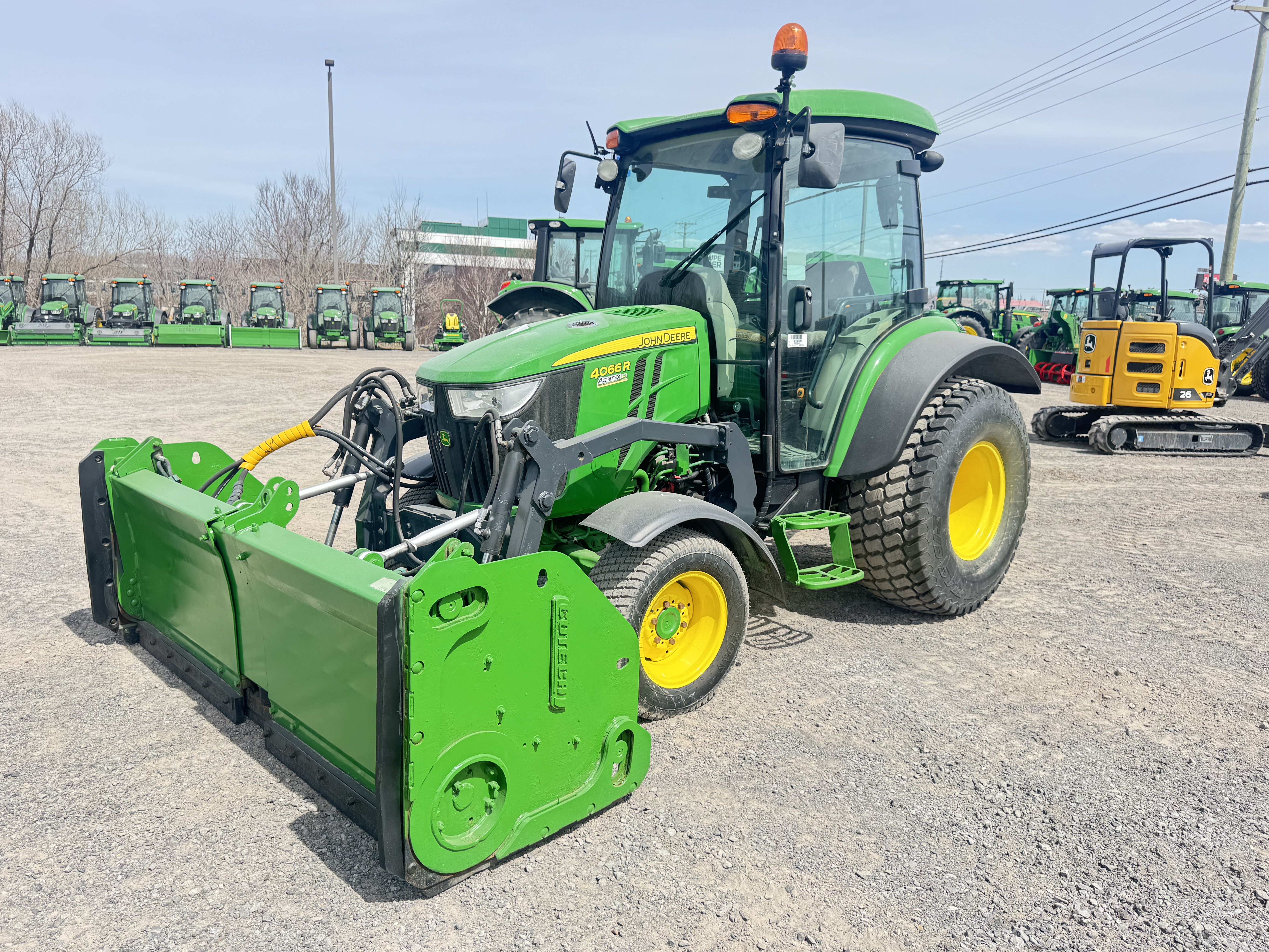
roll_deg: -1.1
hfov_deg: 69.4
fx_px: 916
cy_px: 481
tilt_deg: -10.1
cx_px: 611
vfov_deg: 54.9
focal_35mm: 25
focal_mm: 6.76
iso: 80
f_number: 1.78
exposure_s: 1/1311
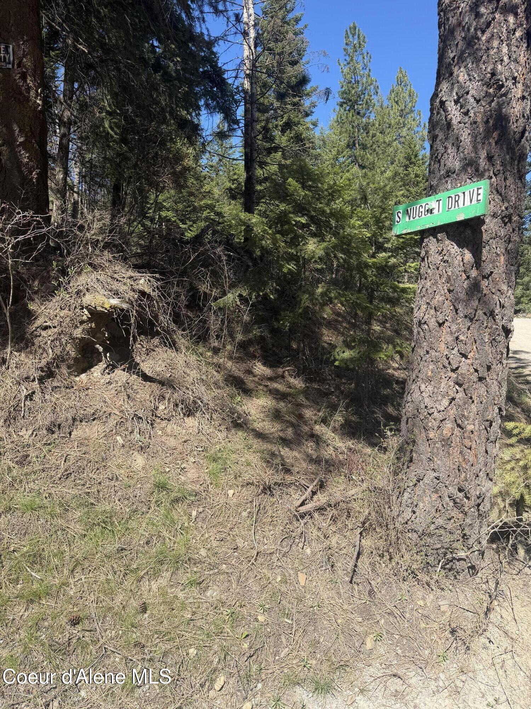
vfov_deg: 71.6
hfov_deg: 56.8
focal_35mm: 24
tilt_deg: -1.0
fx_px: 491
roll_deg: +1.8
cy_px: 354
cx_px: 266
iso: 80
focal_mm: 6.76
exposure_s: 1/2169
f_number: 1.78
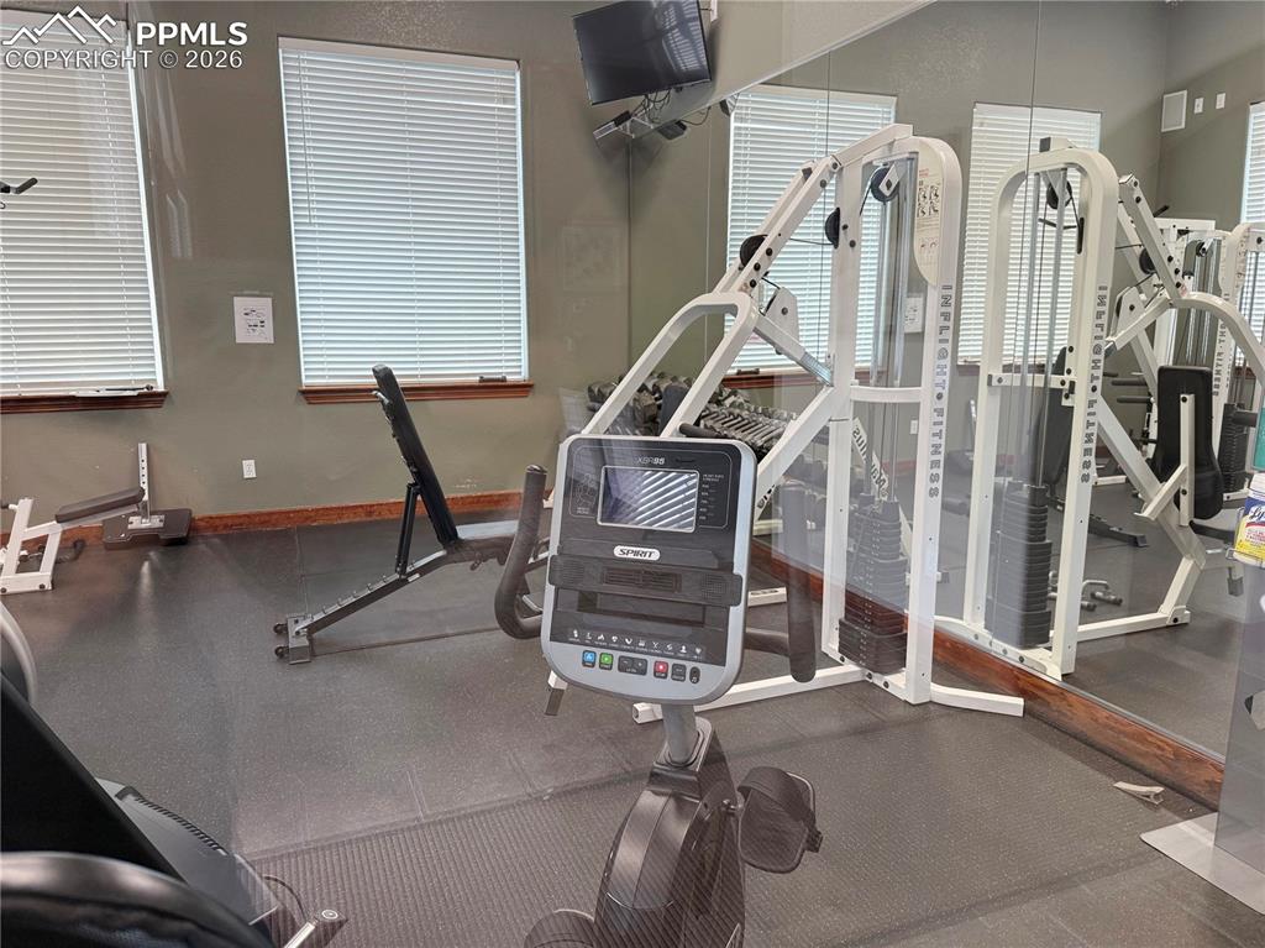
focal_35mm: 24
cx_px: 632
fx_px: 877
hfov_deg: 71.6
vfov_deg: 56.8
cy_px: 474
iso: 160
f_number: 1.78
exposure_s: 1/120
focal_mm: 6.76
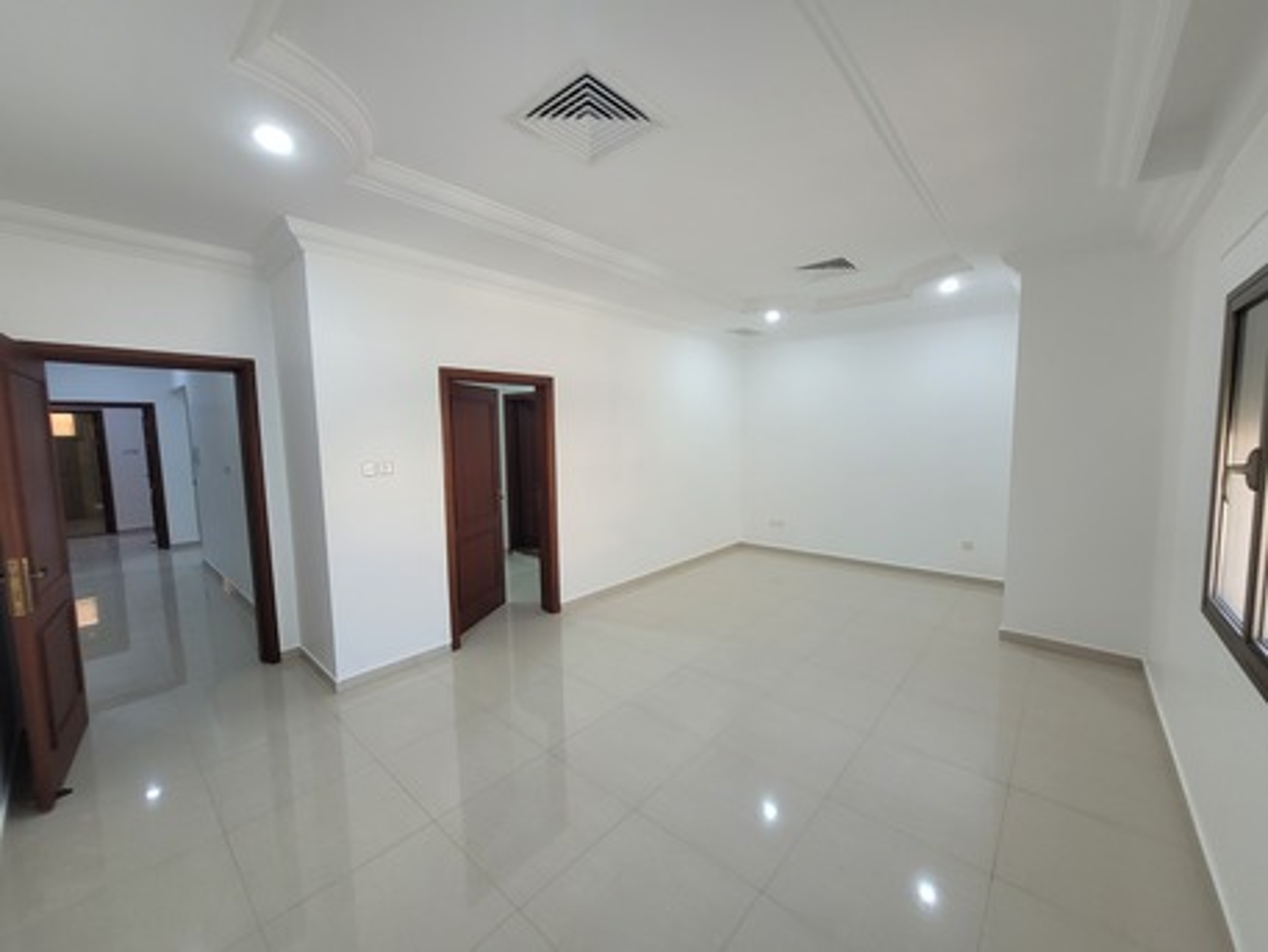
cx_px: 634
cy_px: 476
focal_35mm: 13
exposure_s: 1/50
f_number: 2.2
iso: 100
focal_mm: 1.74
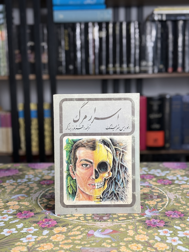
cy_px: 126
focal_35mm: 48
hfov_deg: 30.3
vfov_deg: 39.7
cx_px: 94
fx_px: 349
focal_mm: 6.76
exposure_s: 1/100
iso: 64
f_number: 1.78
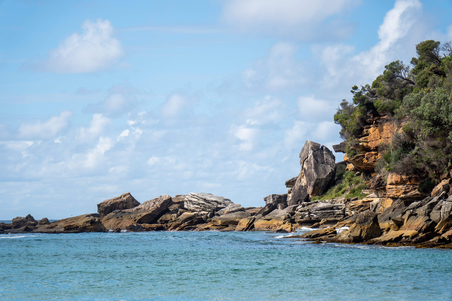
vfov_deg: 8.6
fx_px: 1996
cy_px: 150
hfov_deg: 12.9
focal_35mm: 159
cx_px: 226
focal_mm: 106
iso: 100
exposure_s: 1/1000
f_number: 5.6
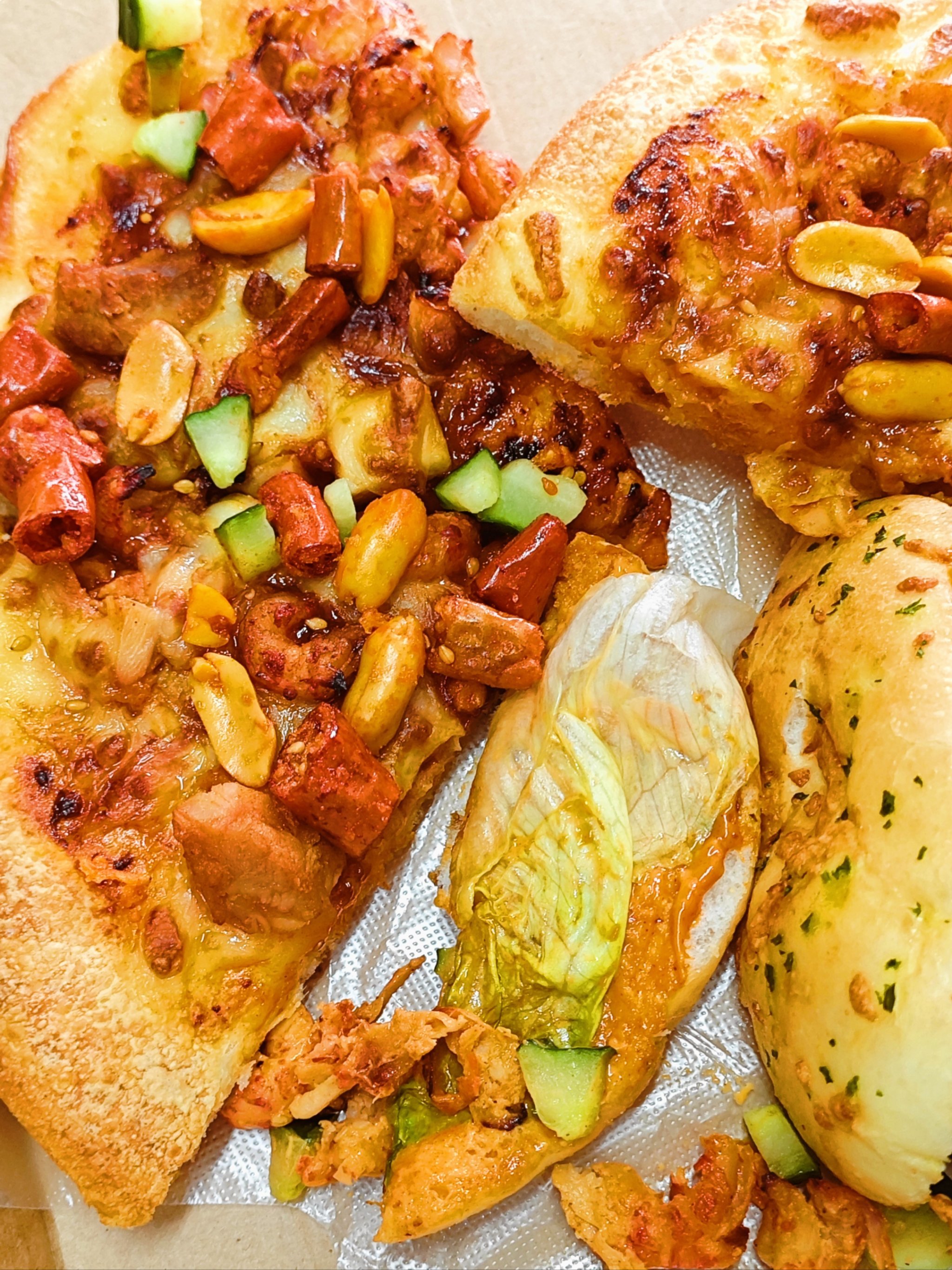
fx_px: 843
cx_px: 476
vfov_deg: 73.9
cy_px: 635
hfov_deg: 58.9
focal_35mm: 23
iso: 640
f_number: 1.8
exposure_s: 1/41.2
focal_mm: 5.43
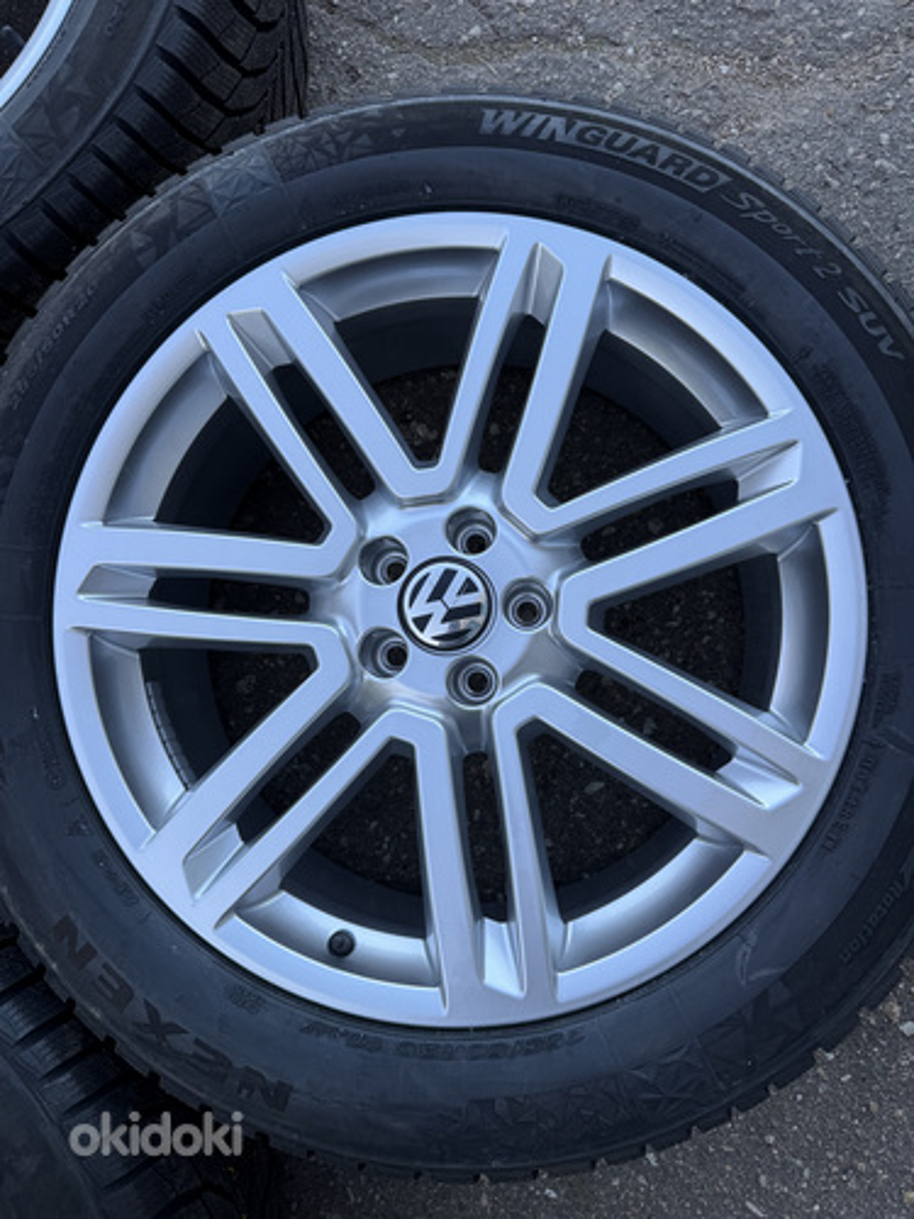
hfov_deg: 56.8
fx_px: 845
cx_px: 457
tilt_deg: -82.3
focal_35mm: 24
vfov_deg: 71.6
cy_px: 610
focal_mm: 6.76
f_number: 1.78
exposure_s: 1/397
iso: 80
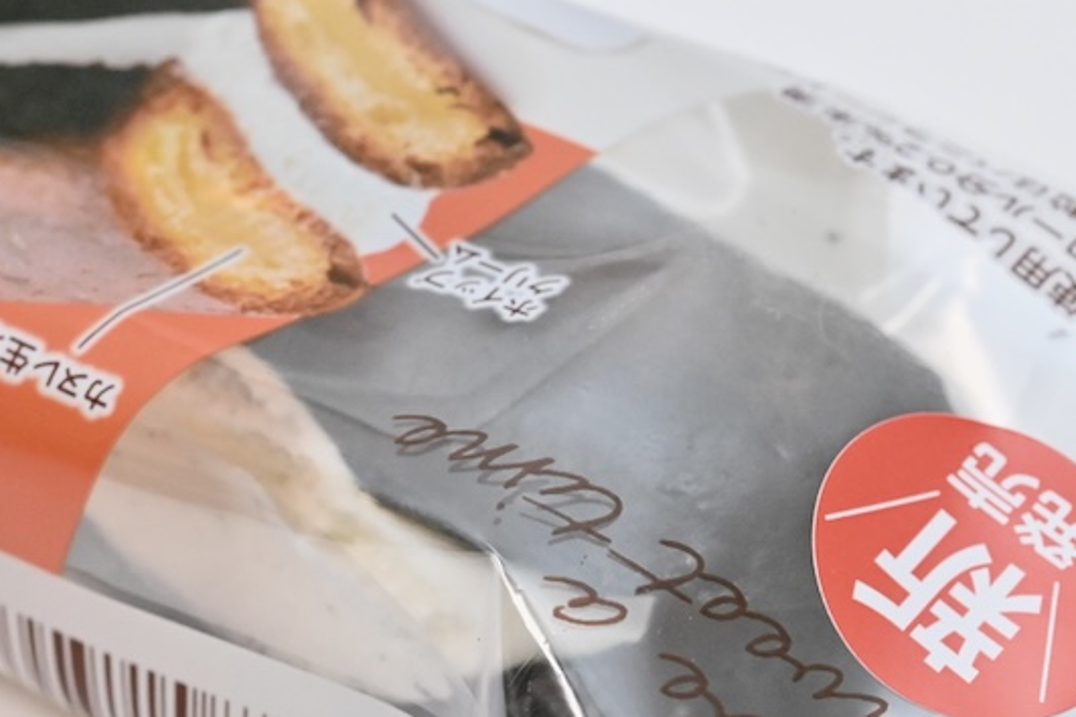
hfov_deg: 18.1
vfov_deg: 12.0
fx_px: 3377
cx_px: 464
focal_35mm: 113
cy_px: 649
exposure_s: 1/160
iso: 6400
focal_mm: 60
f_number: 11
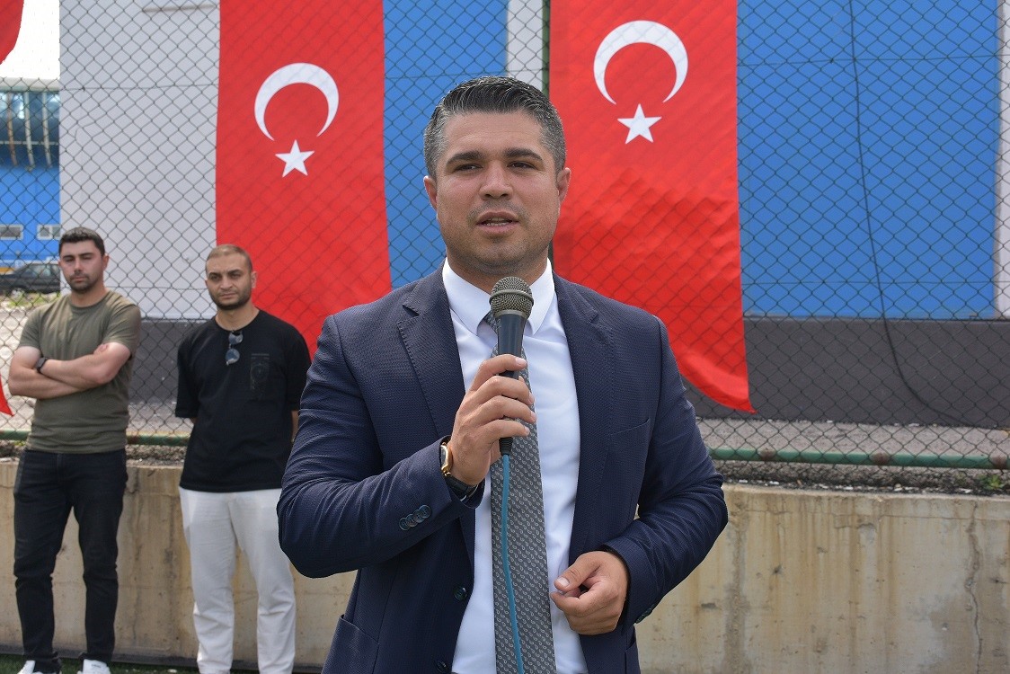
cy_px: 337
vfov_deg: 28.1
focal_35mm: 48
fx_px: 1347
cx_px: 505
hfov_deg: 41.1
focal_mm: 32
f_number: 8
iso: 640
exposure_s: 1/500
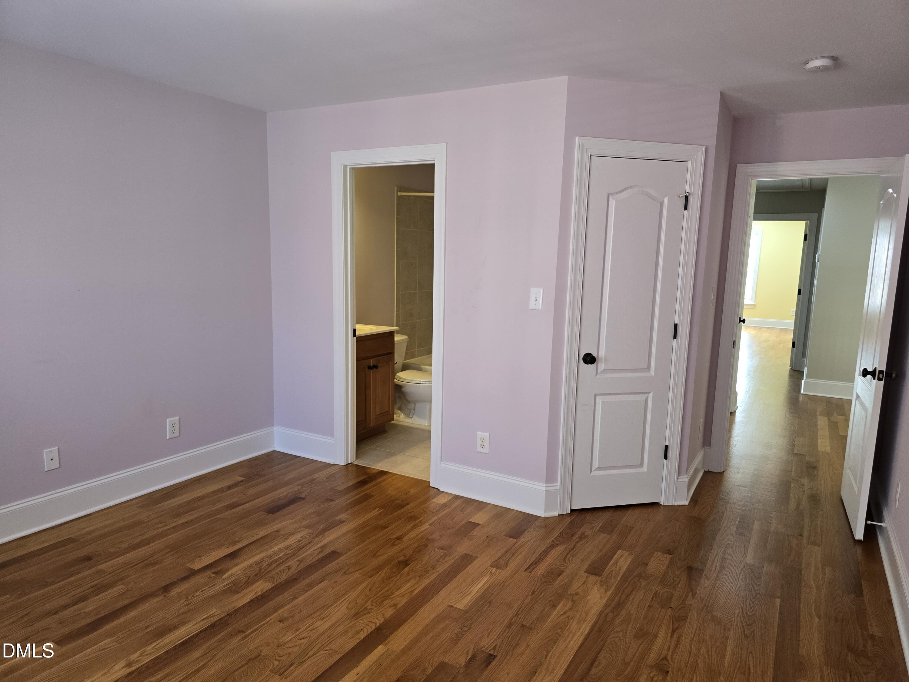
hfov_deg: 73.9
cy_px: 341
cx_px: 454
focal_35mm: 23
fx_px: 604
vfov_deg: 58.9
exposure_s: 1/120
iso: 250
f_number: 1.7
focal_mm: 6.3
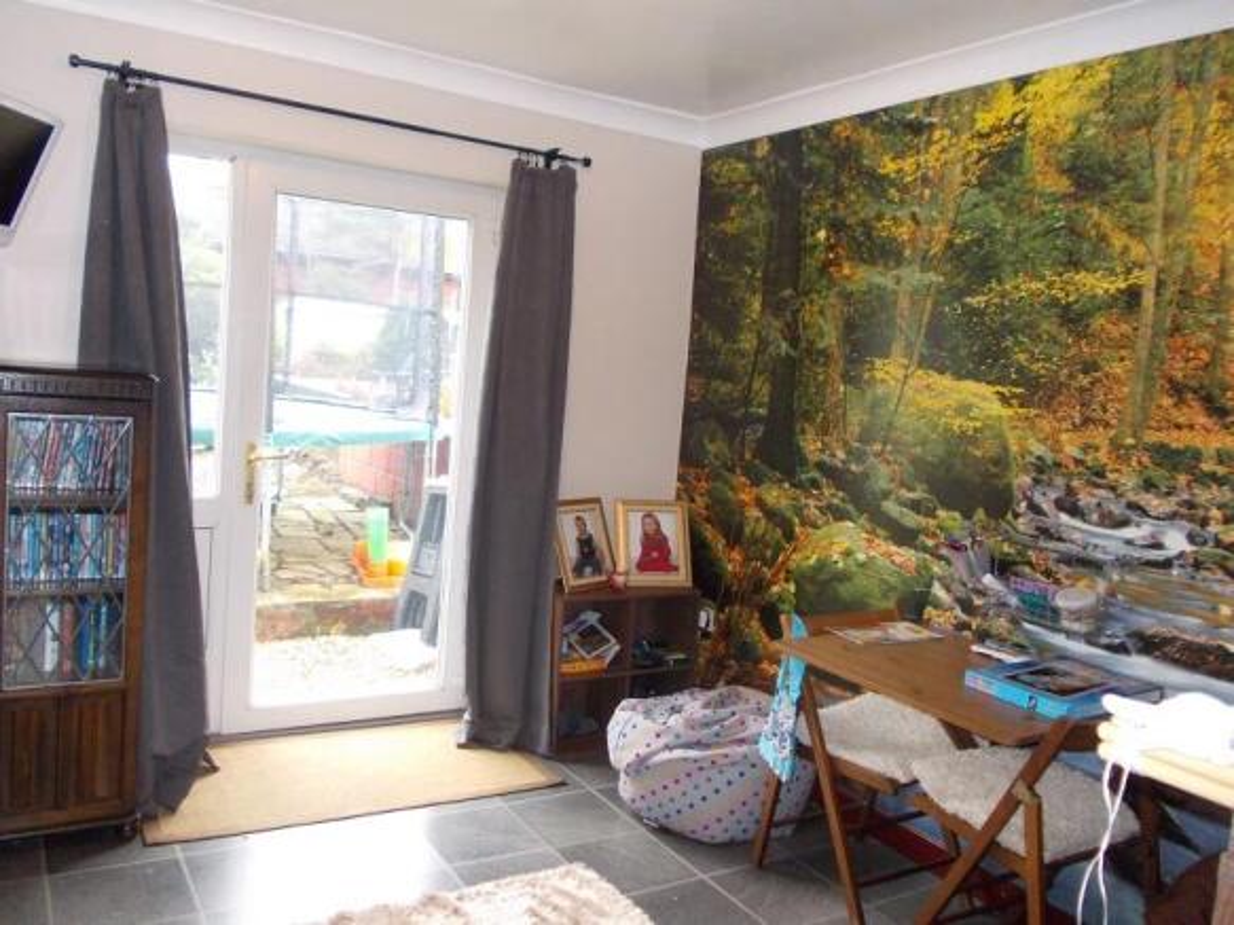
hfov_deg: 63.5
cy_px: 462
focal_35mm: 28
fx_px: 998
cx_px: 617
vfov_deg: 49.7
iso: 200
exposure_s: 1/25
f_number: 2.7
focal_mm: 4
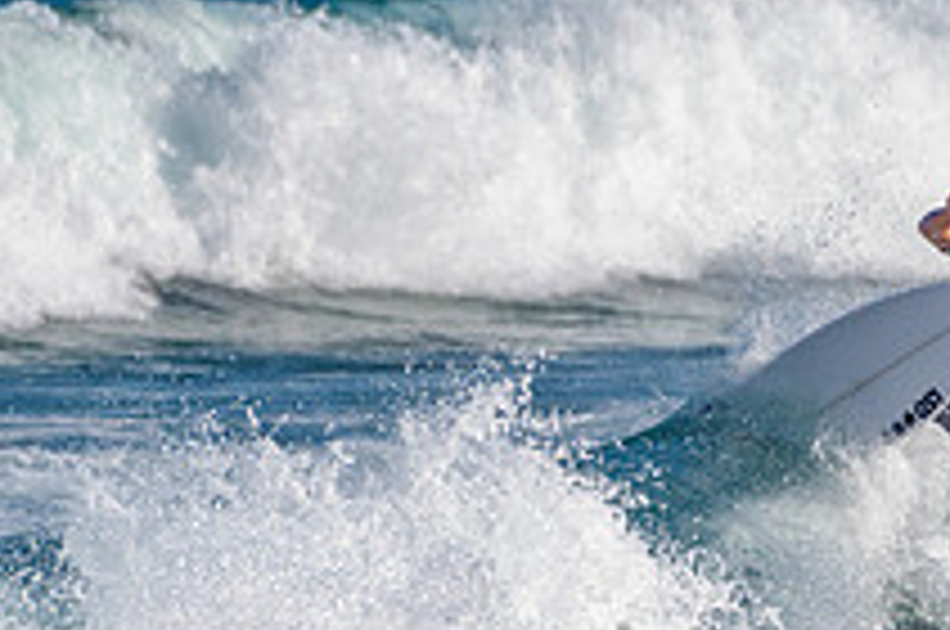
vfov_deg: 0.8
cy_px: 524
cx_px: 800
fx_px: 44502
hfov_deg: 1.2
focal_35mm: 1689
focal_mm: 500
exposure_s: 1/2000
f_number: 5.6
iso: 160
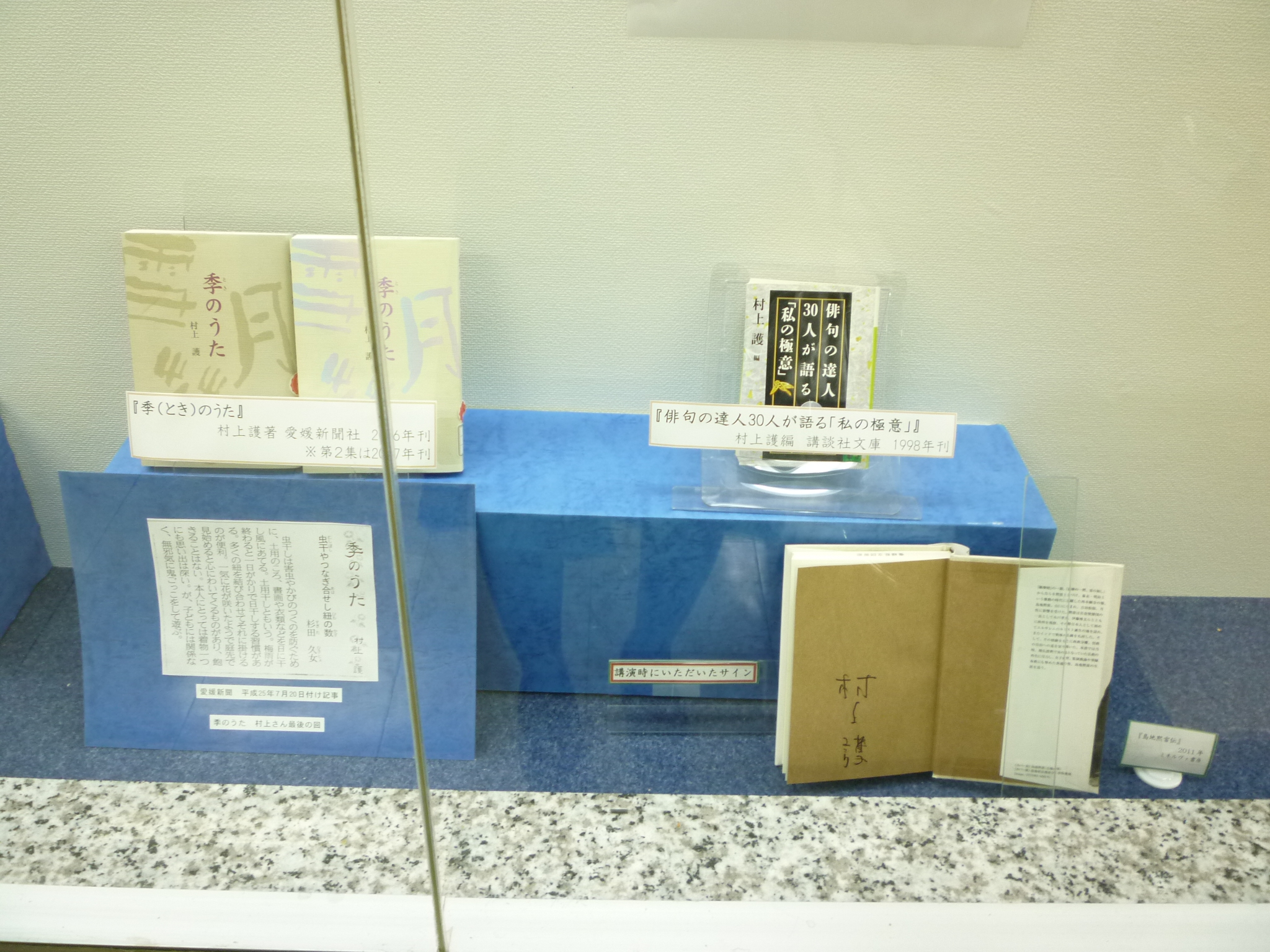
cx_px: 635
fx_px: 1064
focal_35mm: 29
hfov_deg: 61.7
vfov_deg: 48.2
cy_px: 476
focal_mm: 5.2
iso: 200
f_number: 3.3
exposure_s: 1/30
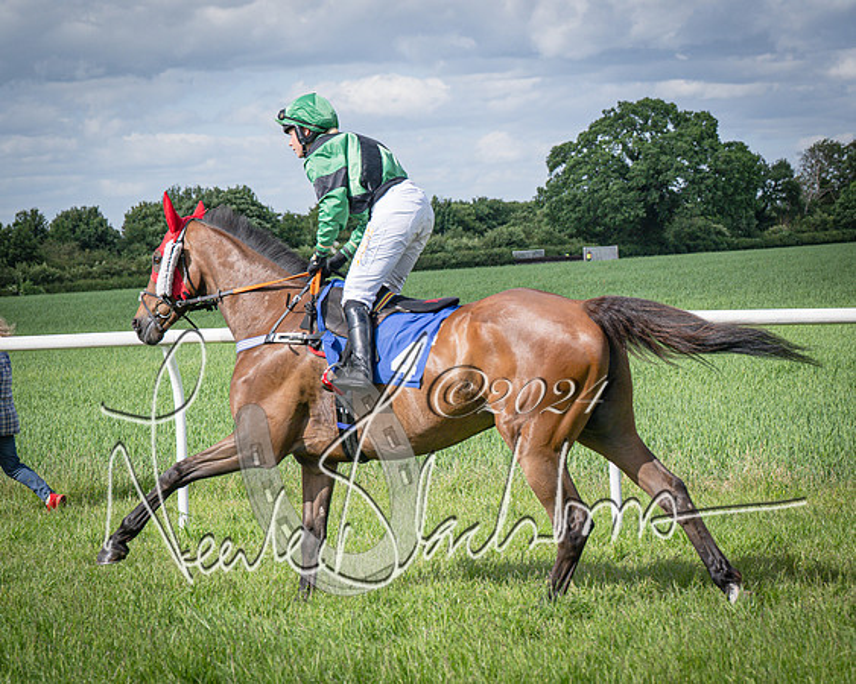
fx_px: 3016
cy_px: 340
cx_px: 339
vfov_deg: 12.9
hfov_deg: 16.1
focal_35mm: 119
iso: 400
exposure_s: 1/2500
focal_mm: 70
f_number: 5
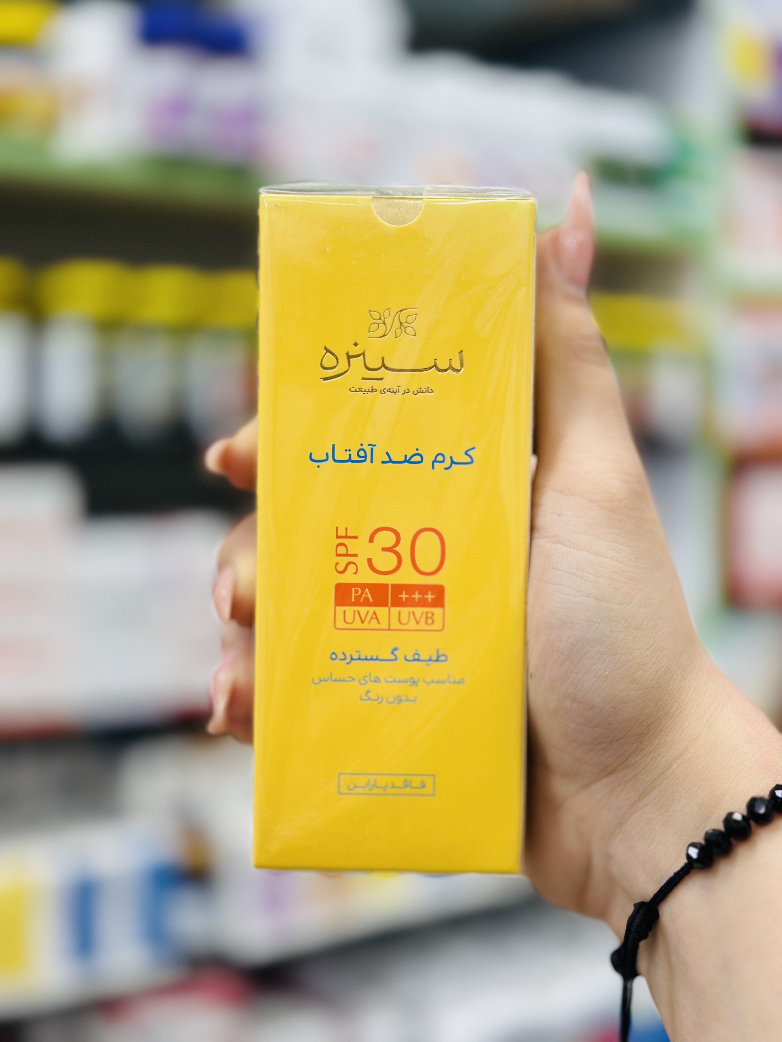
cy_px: 521
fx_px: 1446
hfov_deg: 30.3
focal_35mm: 48
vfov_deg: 39.7
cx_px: 391
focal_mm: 6.86
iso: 64
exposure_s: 1/110
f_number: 1.78
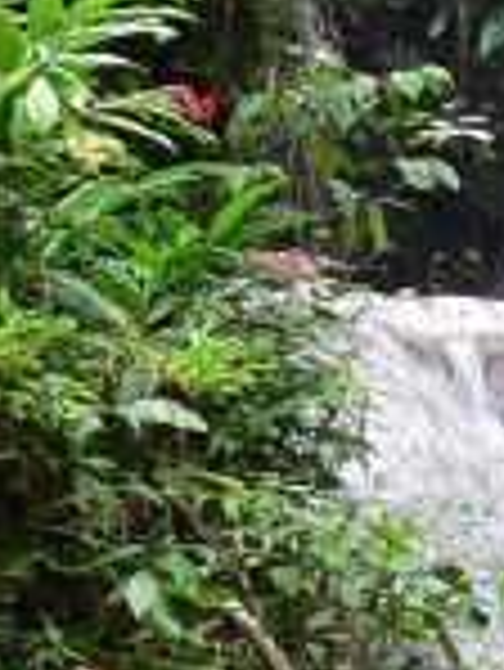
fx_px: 5951
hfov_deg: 4.8
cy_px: 333
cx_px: 695
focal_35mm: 307
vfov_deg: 6.4
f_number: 3.2
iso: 150
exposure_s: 1/30
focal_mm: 14
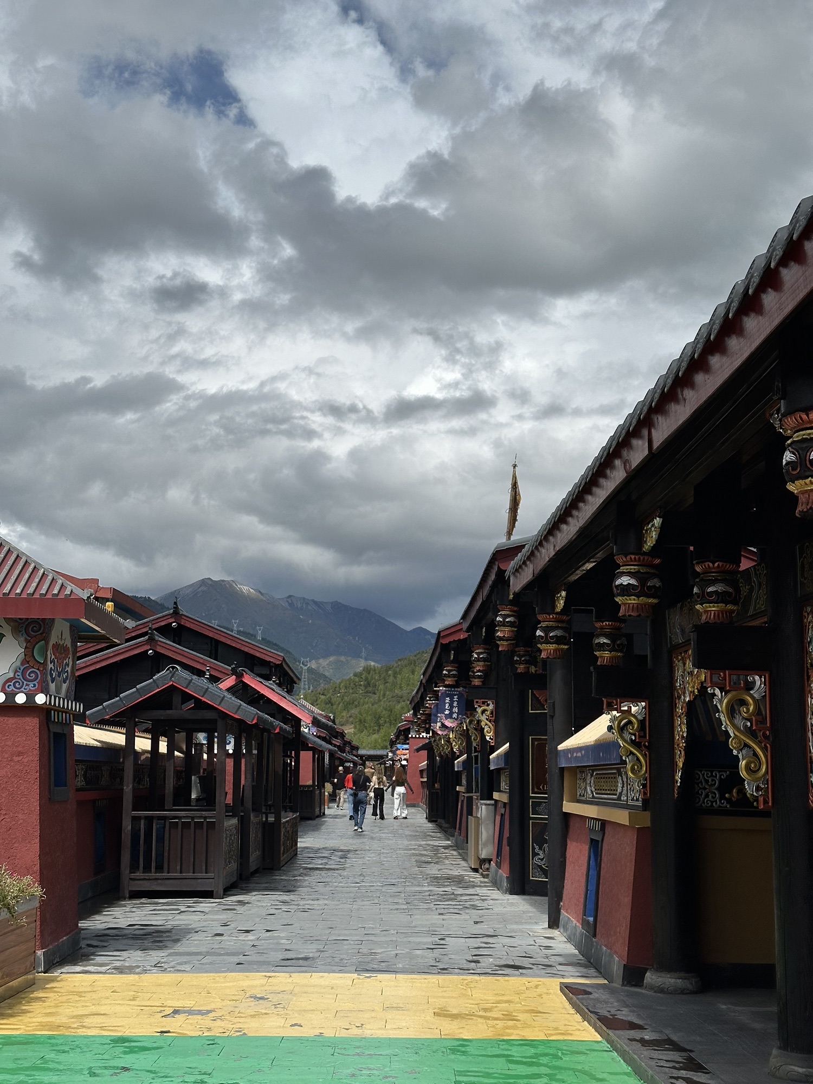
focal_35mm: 48
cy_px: 542
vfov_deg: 39.7
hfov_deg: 30.3
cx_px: 406
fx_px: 1503
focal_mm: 6.86
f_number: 1.78
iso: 64
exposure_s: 1/12048
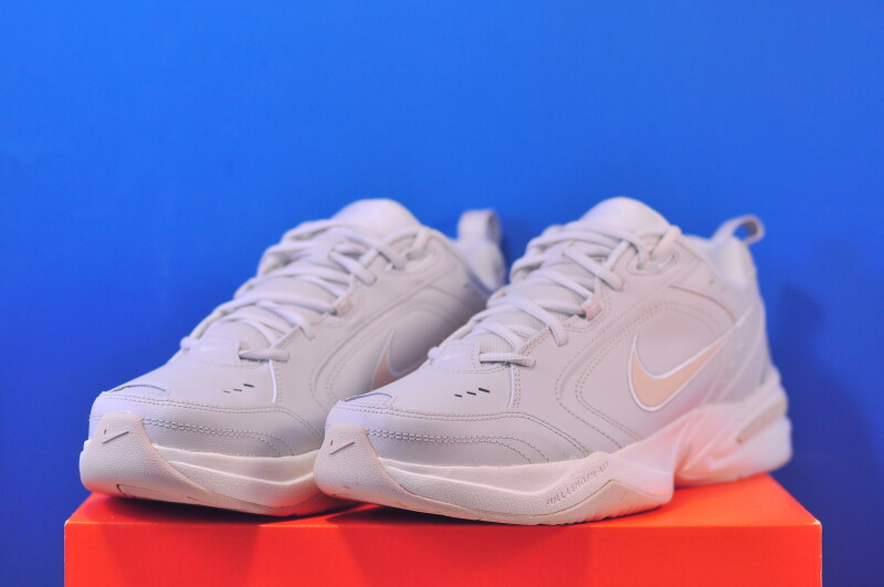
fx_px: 1839
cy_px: 294
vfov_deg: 18.1
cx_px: 442
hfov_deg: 27.0
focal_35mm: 75
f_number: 2.5
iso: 250
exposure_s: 1/320
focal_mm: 50
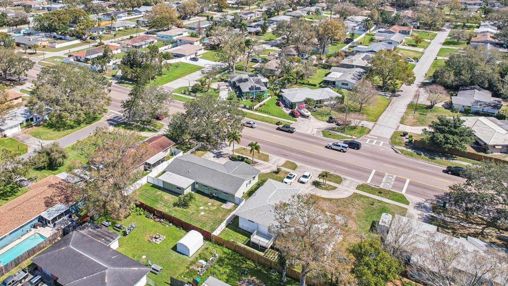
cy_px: 92
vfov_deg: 39.6
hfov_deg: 65.9
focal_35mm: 29
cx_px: 224
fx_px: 391
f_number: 2.8
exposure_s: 1/2500
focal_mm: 8.4
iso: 130
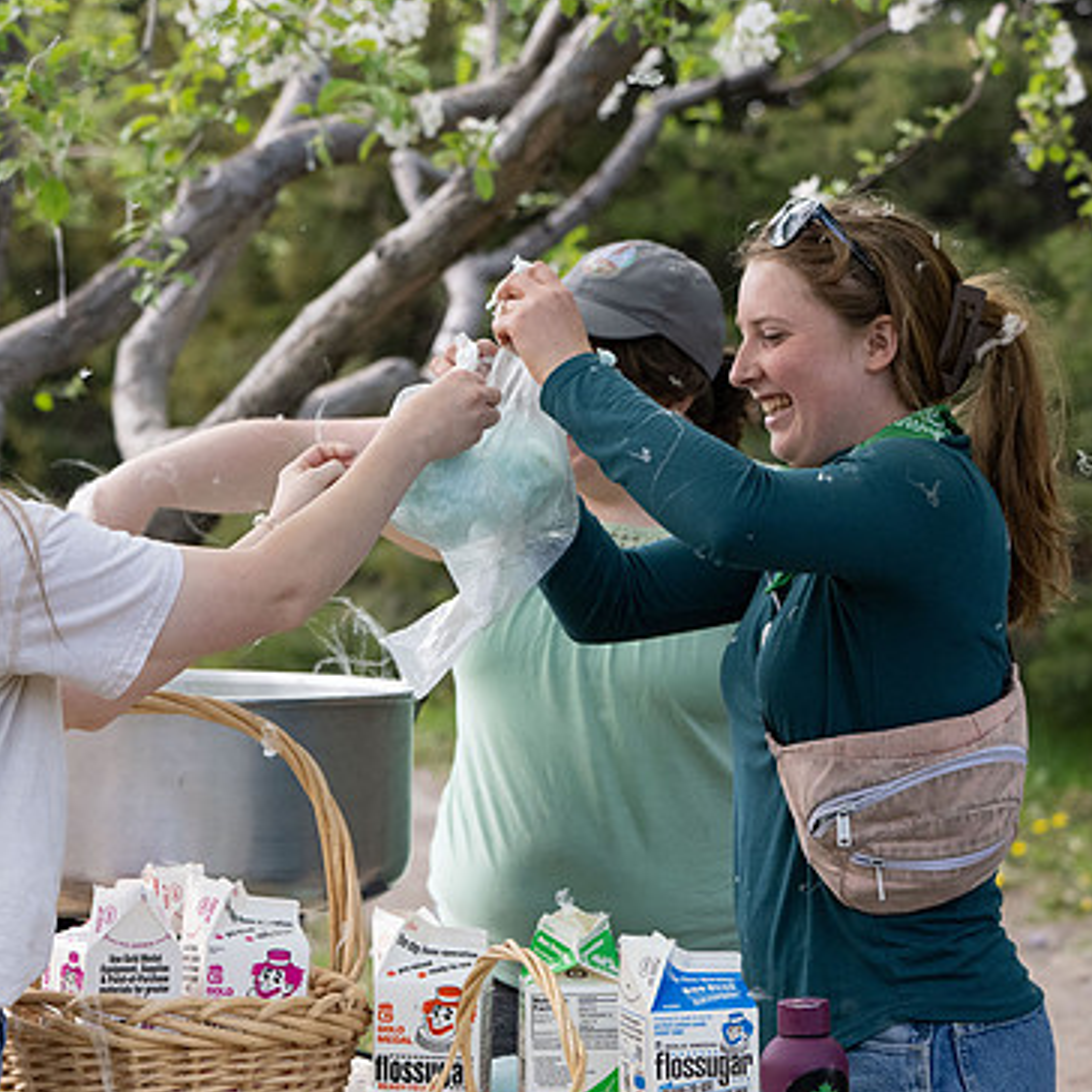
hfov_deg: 14.1
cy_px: 518
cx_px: 332
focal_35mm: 123
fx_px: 4390
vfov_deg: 14.2
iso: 1600
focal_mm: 70
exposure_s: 1/1250
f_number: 4
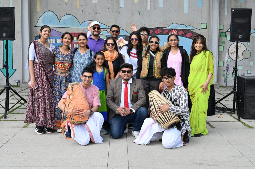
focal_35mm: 50
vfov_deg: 26.9
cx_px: 126
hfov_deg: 39.6
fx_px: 354
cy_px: 83
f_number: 8
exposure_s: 1/100
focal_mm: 49
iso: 100
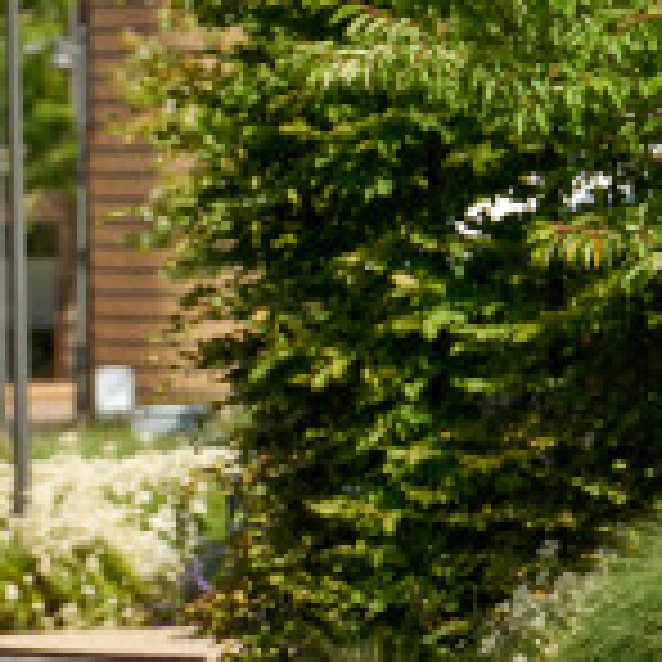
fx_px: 9195
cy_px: 232
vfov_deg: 4.1
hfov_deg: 4.1
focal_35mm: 425
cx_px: -293
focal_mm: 147
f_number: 4
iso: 250
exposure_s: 1/3000
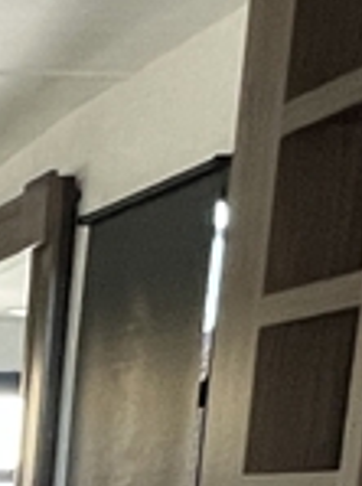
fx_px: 1470
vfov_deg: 15.3
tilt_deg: -15.7
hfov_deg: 11.7
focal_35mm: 105
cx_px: -483
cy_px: 962
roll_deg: +0.5
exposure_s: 1/66
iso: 250
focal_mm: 1.57
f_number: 1.8
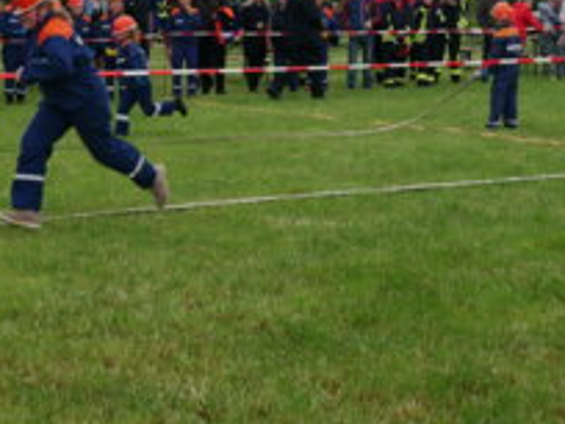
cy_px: 19
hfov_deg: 21.7
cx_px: 194
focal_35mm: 90
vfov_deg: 16.1
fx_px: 1469
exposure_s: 1/250
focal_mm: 23
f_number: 7.1
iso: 200
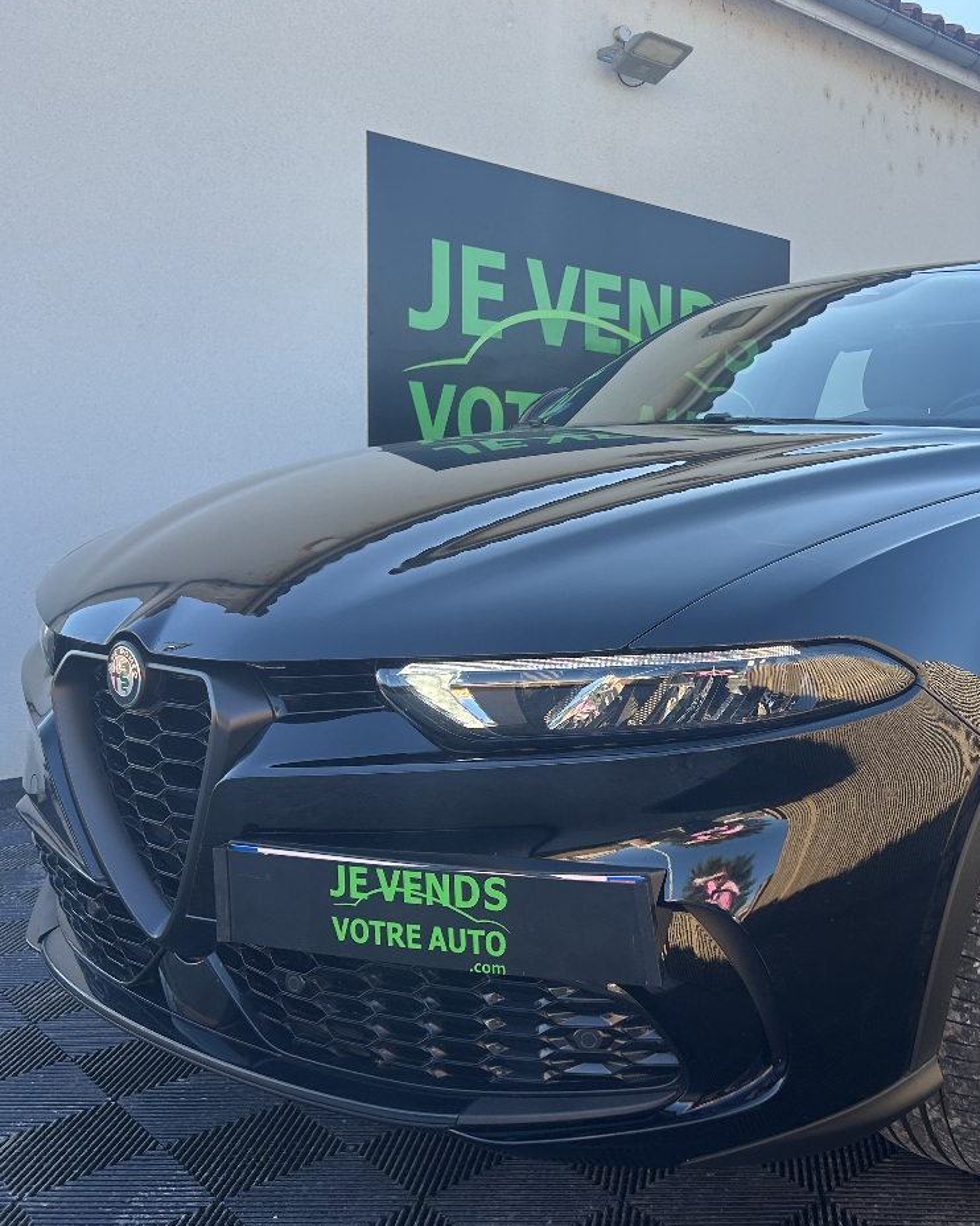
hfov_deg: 41.0
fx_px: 1269
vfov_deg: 51.5
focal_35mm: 35
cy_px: 597
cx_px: 740
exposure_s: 1/643
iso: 50
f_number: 1.5
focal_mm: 5.7
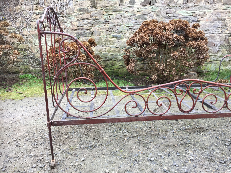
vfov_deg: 48.2
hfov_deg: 61.7
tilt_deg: -12.7
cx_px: 116
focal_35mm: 29
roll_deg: +1.1
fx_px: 194
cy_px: 86
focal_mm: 4.15
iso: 32
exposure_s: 1/50
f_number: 2.2
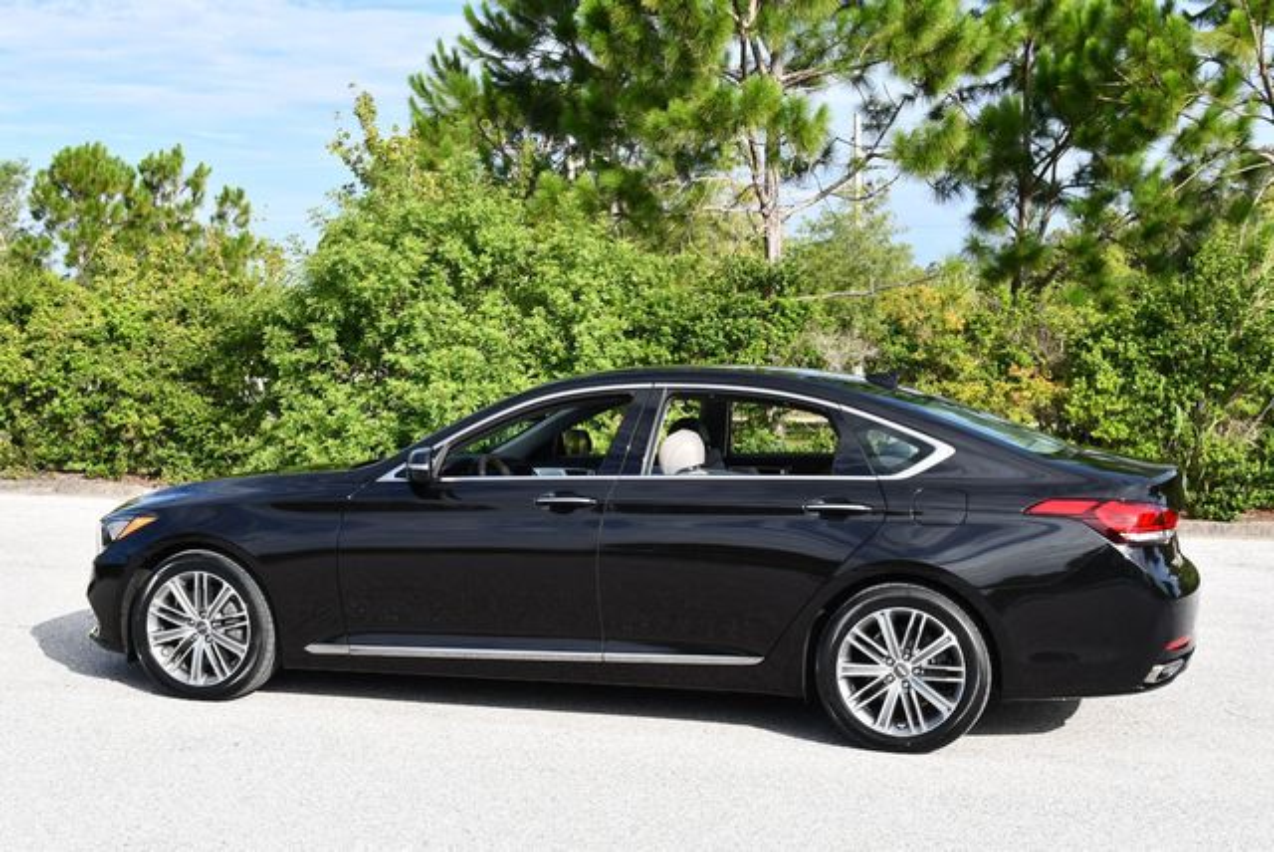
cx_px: 637
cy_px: 426
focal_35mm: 52
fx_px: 1842
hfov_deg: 38.2
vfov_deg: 26.0
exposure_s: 1/250
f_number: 8
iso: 180
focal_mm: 26
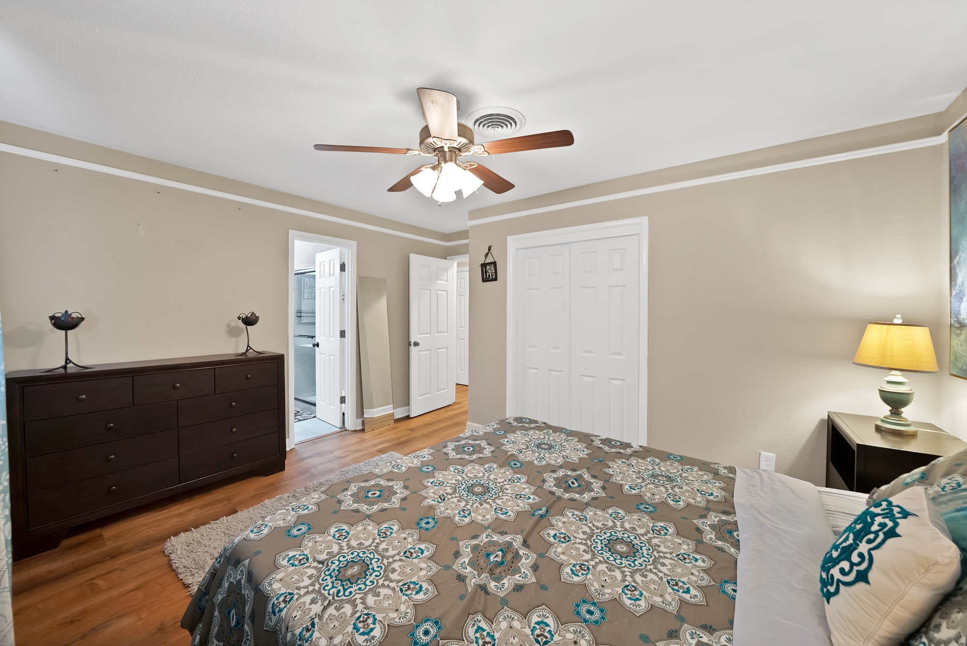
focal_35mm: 12
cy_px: 323
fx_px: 323
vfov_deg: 90.1
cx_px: 484
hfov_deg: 112.6
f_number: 9
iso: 640
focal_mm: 12
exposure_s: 1
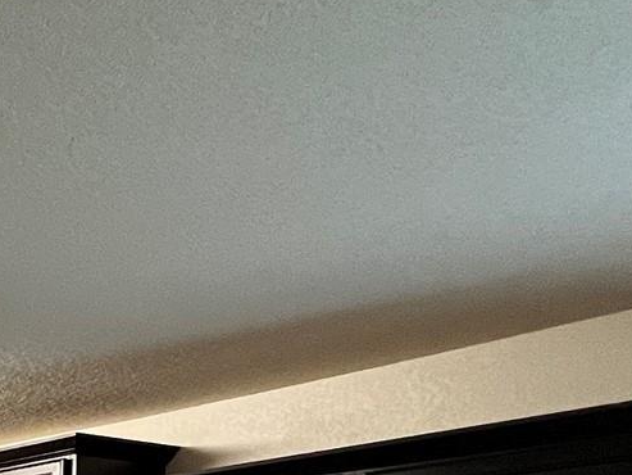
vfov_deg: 23.1
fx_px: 986
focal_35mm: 54
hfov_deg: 25.2
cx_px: -355
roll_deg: -1.9
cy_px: 661
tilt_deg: -1.4
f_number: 1.8
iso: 320
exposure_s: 1/60
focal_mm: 1.57
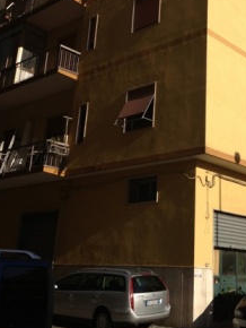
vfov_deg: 34.9
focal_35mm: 54
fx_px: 511
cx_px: 178
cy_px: 92
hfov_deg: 26.8
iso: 50
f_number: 2.4
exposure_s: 1/2045
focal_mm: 4.28
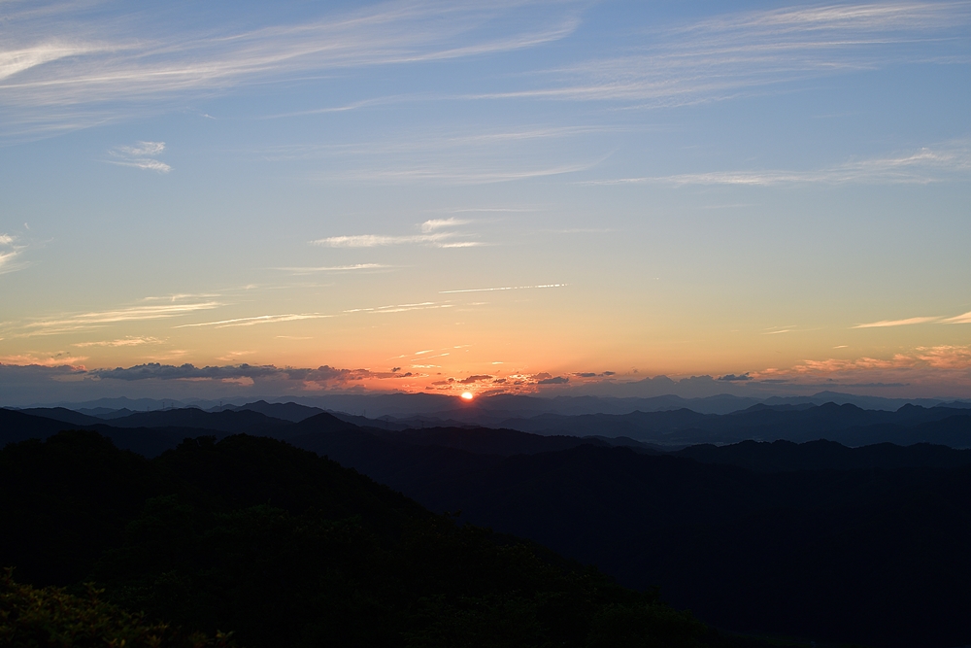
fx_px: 1214
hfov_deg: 43.6
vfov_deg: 29.9
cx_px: 486
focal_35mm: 45
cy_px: 324
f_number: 6.3
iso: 100
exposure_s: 1/160
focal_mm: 30
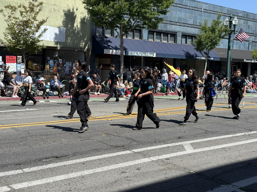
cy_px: 96
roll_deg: -2.6
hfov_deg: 39.7
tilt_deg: -4.6
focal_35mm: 48
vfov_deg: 30.3
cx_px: 128
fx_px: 356
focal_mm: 6.76
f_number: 1.78
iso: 64
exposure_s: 1/3226
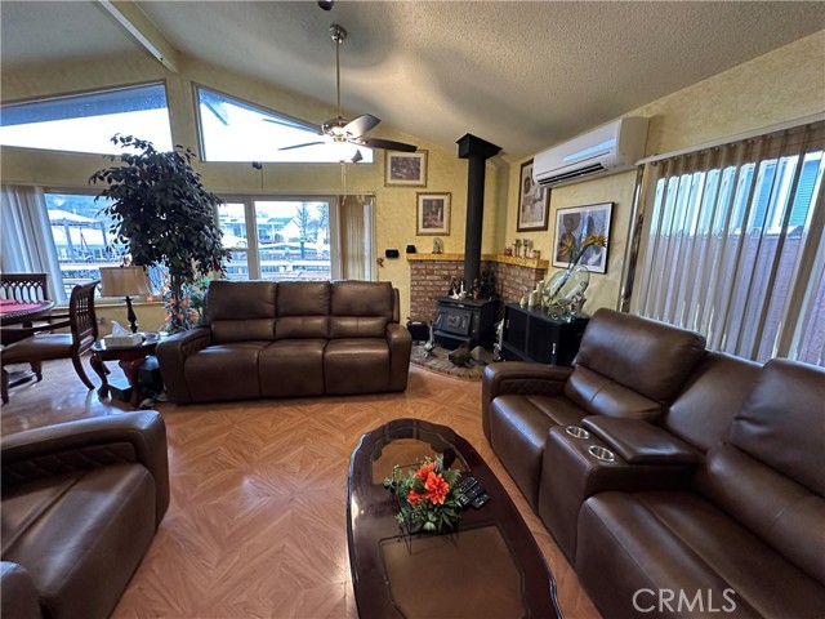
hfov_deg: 102.1
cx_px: 412
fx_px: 334
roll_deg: -0.4
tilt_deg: -12.8
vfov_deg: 85.7
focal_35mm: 14
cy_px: 310
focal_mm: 2.22
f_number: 2.2
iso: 800
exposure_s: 1/60
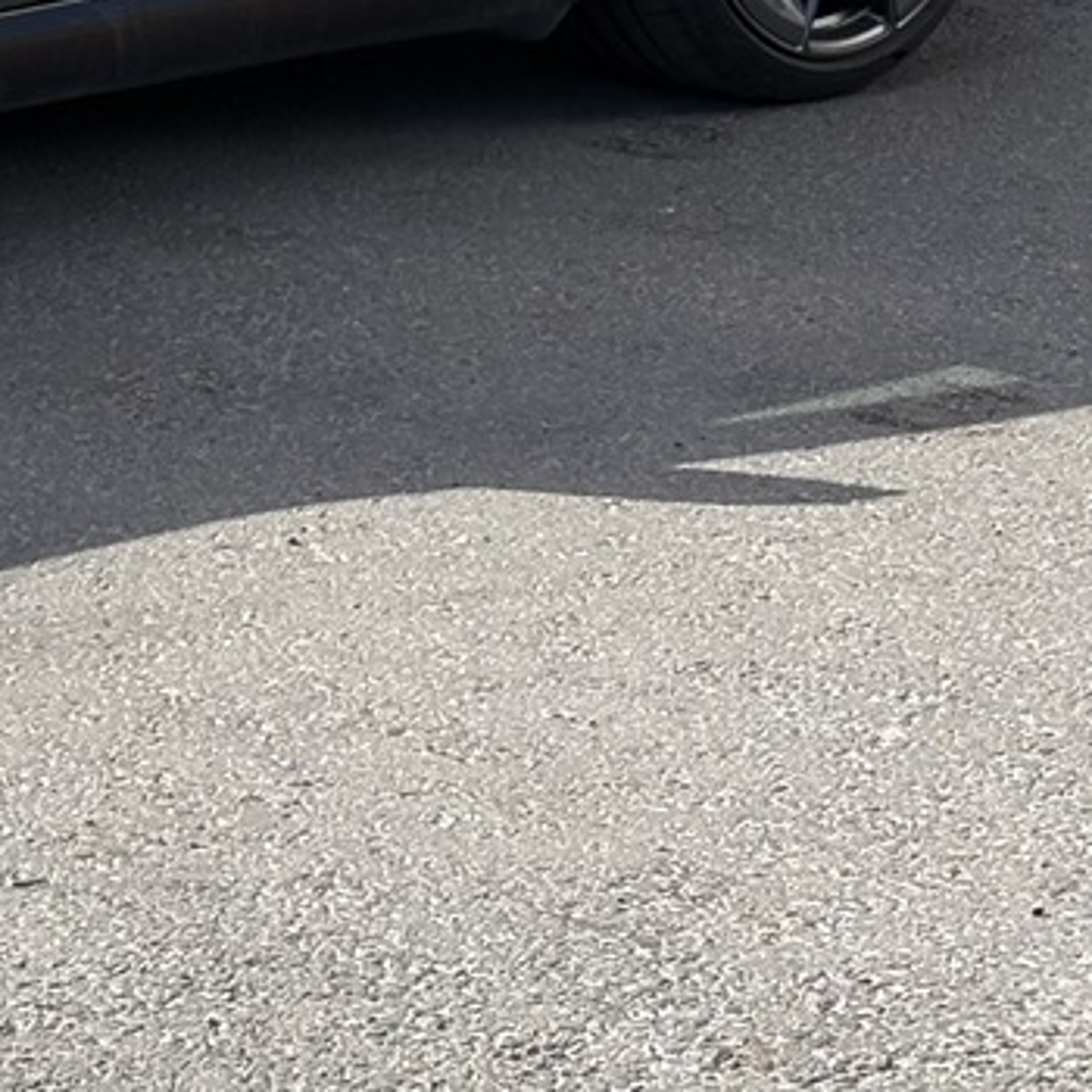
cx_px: -711
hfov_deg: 8.9
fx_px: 6745
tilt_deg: -8.3
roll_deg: -1.2
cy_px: -200
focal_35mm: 189
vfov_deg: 9.1
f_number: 1.6
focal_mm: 5.96
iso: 50
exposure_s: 1/1901
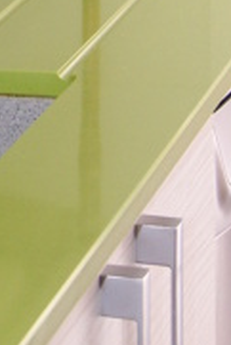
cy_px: -143
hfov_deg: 5.2
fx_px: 2502
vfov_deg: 7.8
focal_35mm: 260
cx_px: -256
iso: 800
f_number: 5
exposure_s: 1/60
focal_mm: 35
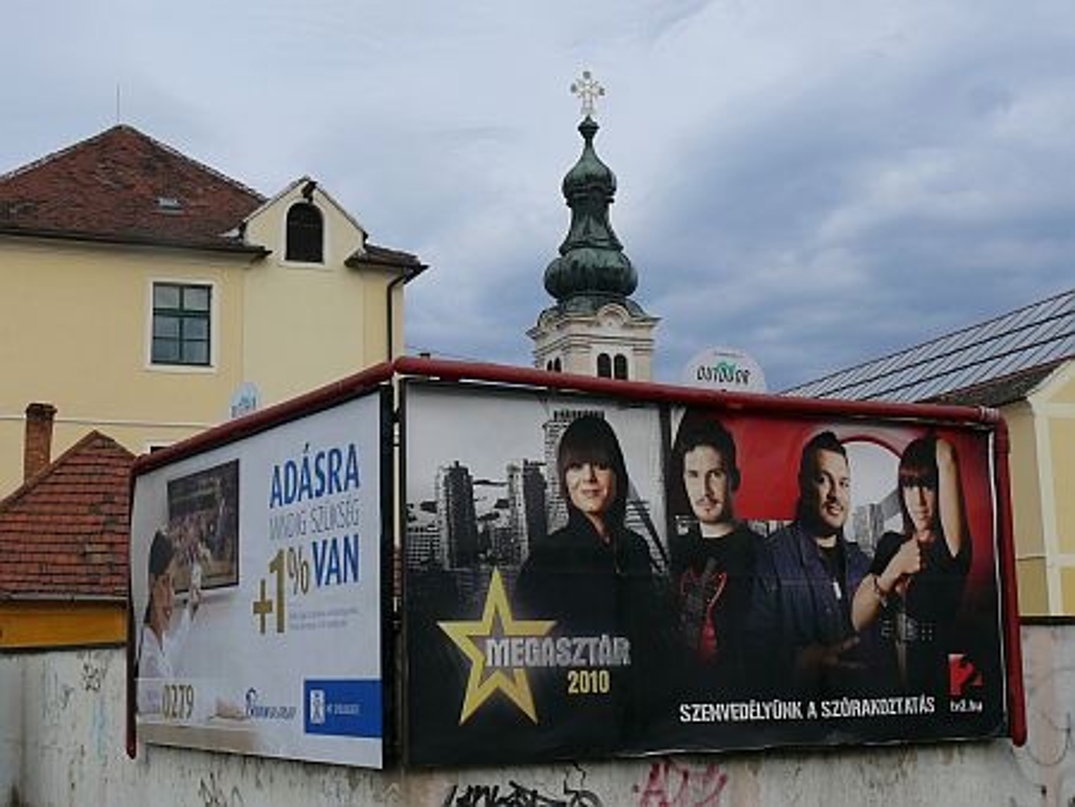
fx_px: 1554
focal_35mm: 50
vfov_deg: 29.1
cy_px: 404
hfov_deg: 38.2
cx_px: 538
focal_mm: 9.1
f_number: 6.3
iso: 100
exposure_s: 1/500
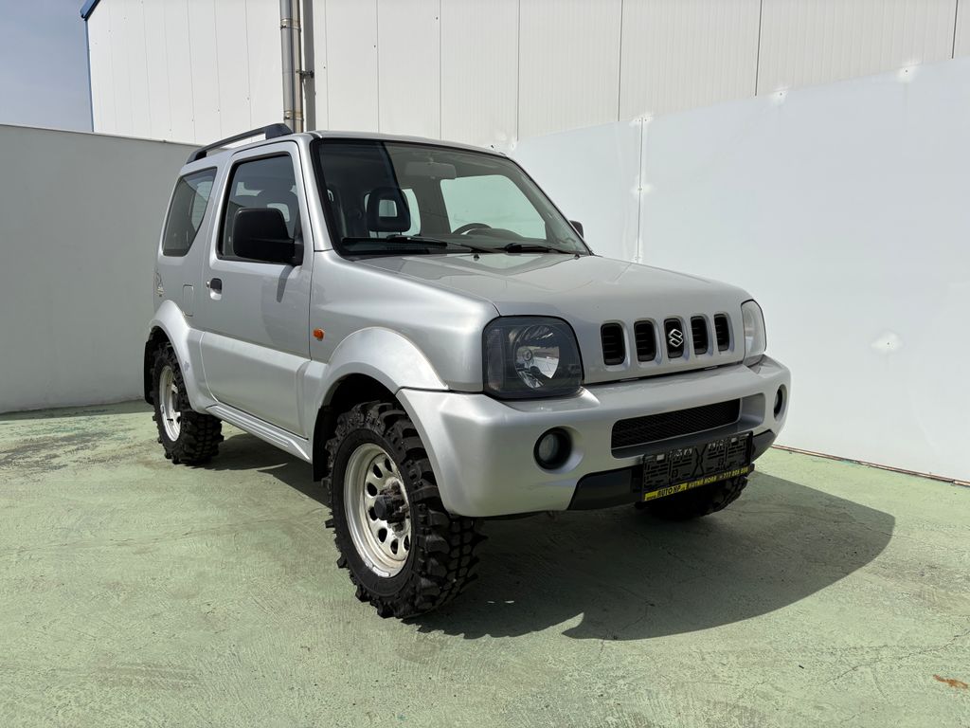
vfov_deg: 53.1
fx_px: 729
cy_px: 364
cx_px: 485
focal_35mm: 26
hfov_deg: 67.3
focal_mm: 5.96
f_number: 1.6
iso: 50
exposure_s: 1/8850
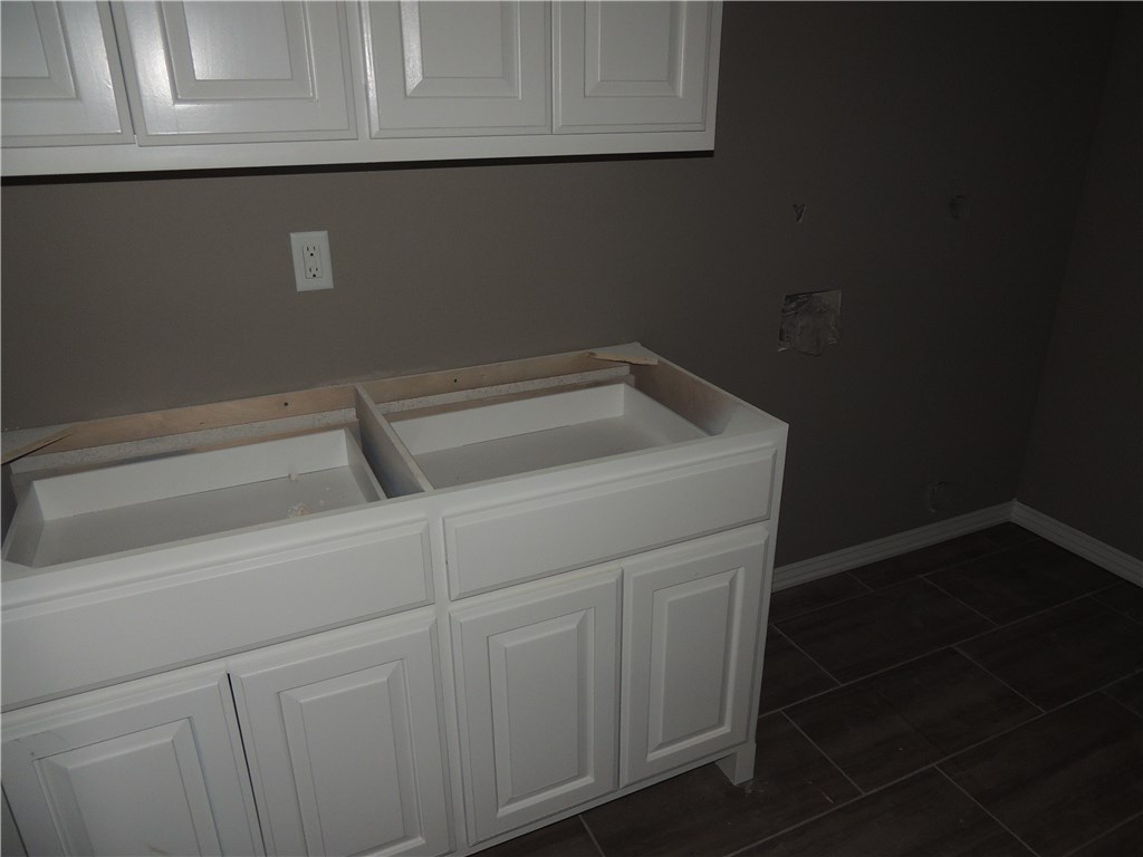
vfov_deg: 56.8
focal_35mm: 24
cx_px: 572
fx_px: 792
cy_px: 428
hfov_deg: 71.6
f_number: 3
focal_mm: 4.3
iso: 200
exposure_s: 1/30
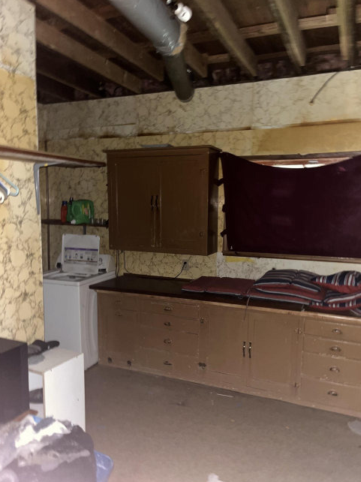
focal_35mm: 27
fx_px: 376
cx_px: 182
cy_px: 248
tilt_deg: -5.9
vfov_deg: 65.3
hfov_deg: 51.3
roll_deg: -0.1
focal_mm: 5.1
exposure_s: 1/4
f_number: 1.6
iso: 250
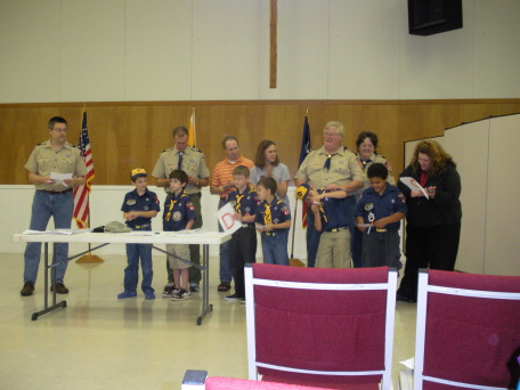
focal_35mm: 36
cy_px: 195
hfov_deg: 51.4
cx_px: 260
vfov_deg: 39.7
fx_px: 541
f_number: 3.5
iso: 287
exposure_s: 1/31.1
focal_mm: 6.3
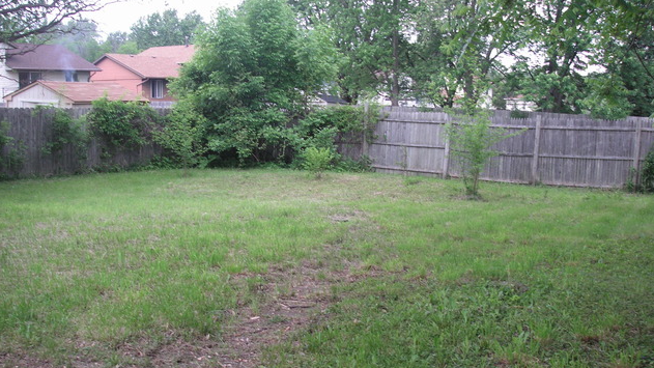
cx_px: 328
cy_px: 214
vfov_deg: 28.3
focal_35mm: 42
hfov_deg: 48.4
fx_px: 728
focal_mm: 6.3
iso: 64
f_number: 3.3
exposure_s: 1/45
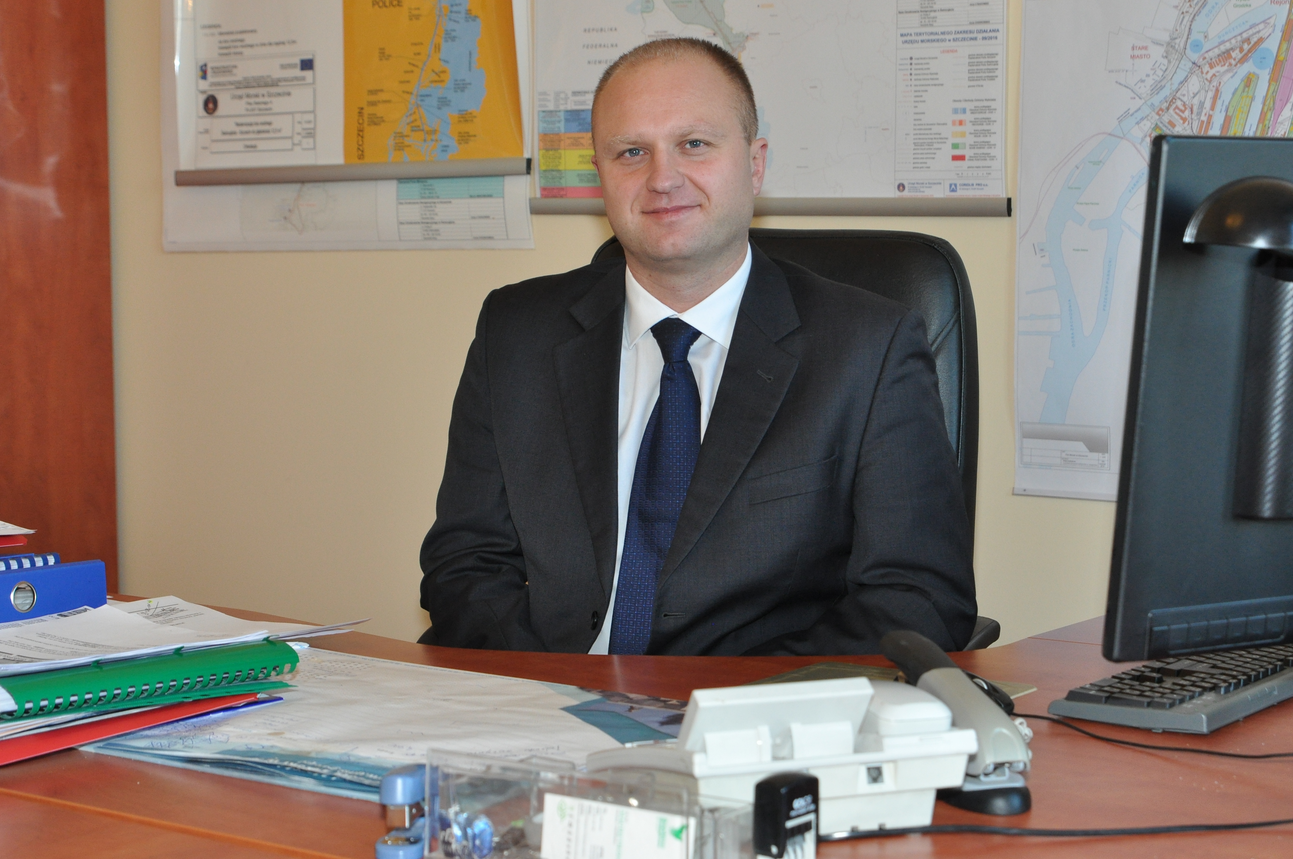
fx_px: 2403
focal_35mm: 67
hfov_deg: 30.1
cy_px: 406
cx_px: 705
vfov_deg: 20.3
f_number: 5.6
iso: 800
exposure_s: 1/60
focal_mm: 40
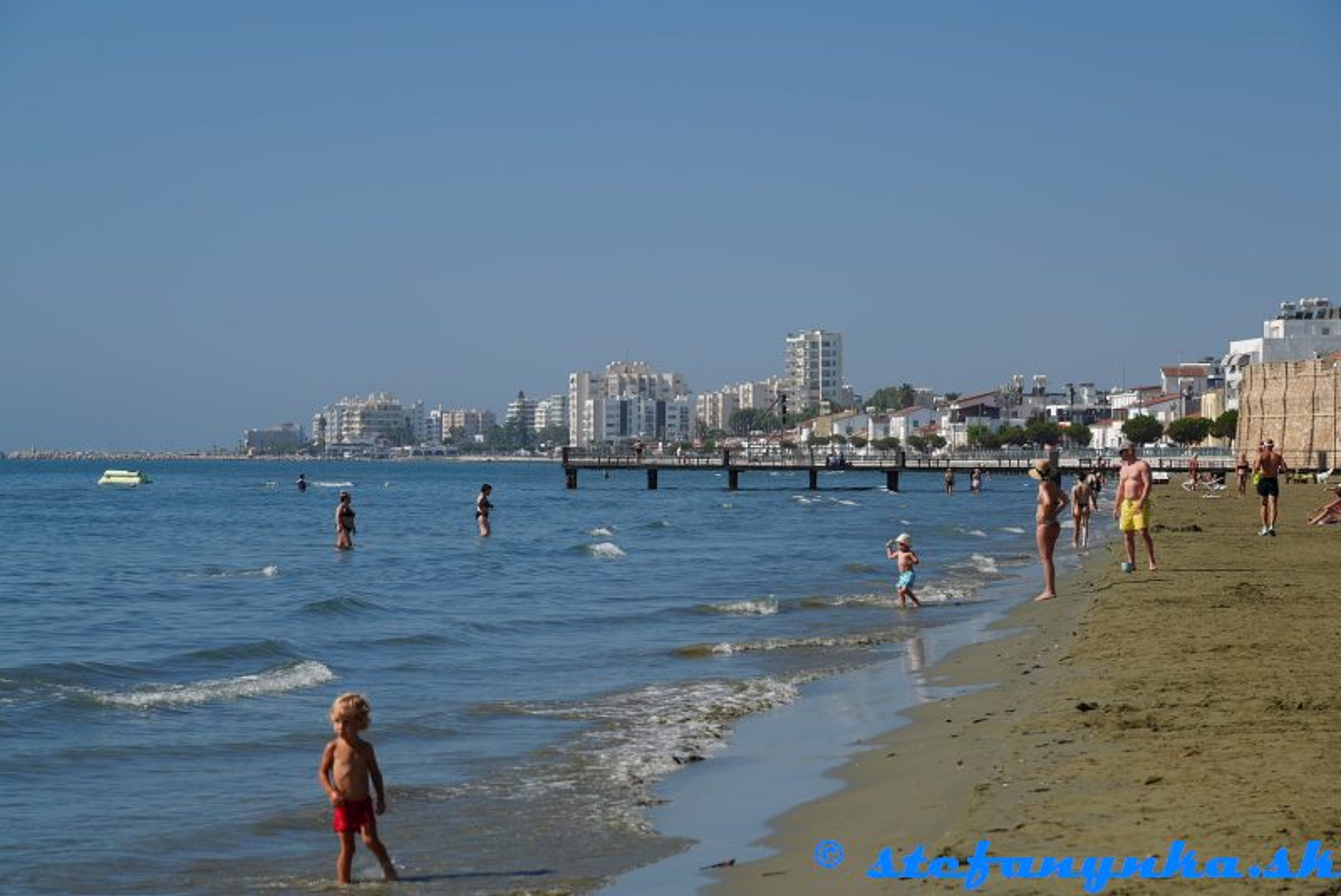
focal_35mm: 105
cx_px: 670
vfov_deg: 13.1
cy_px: 448
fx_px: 3915
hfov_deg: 19.4
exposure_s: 1/200
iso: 100
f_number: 8
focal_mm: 105
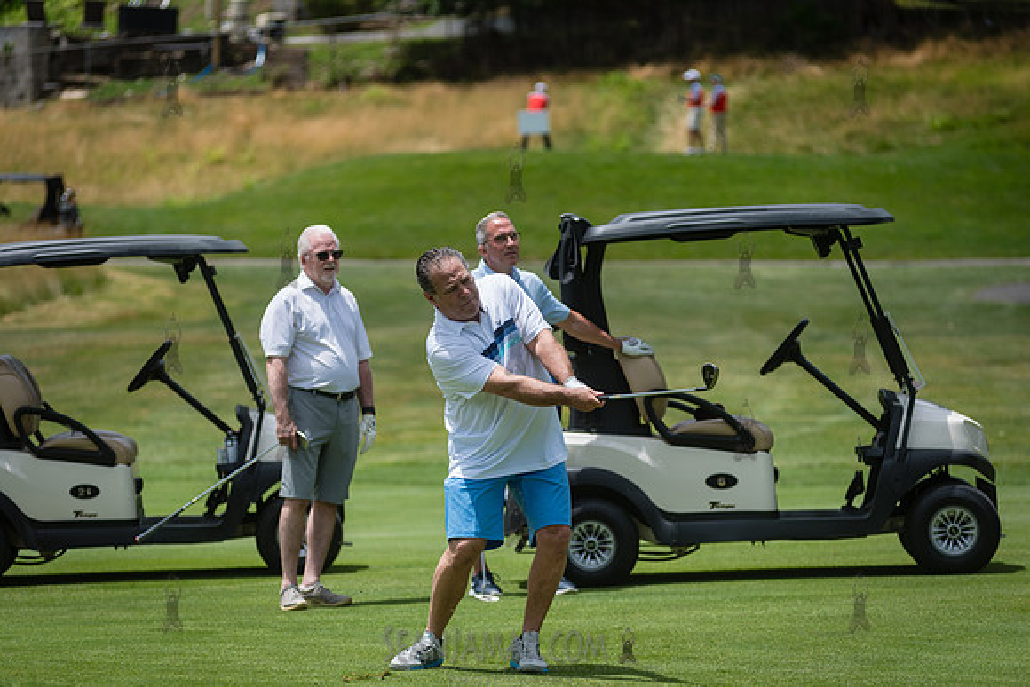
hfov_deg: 11.1
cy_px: 344
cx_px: 515
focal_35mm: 185
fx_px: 5294
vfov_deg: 7.4
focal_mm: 185
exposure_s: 1/3200
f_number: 4
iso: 200
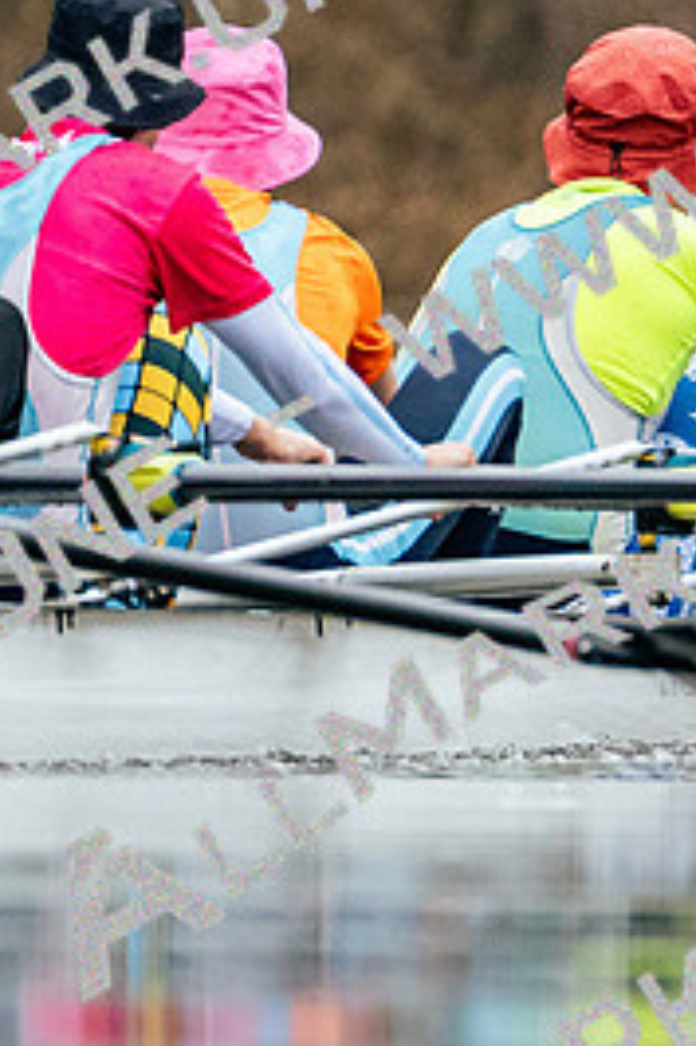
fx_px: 56997
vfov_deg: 1.1
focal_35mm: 1963
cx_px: 865
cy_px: 391
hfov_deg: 0.7
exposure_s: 1/2000
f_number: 6.3
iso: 4000
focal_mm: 600
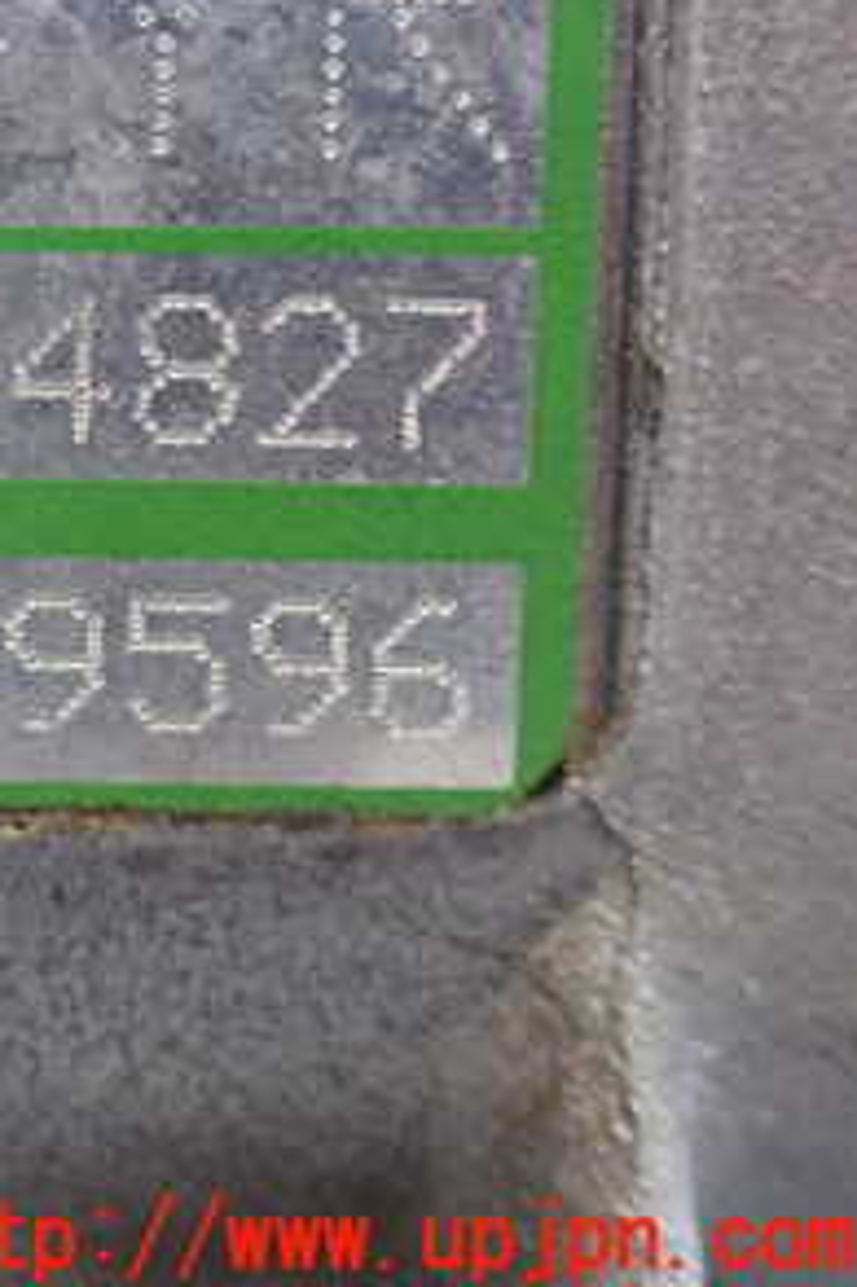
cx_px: -439
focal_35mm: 64
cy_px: 307
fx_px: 2288
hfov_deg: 18.7
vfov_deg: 30.8
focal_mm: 5.4
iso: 800
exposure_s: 1/100
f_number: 2.3
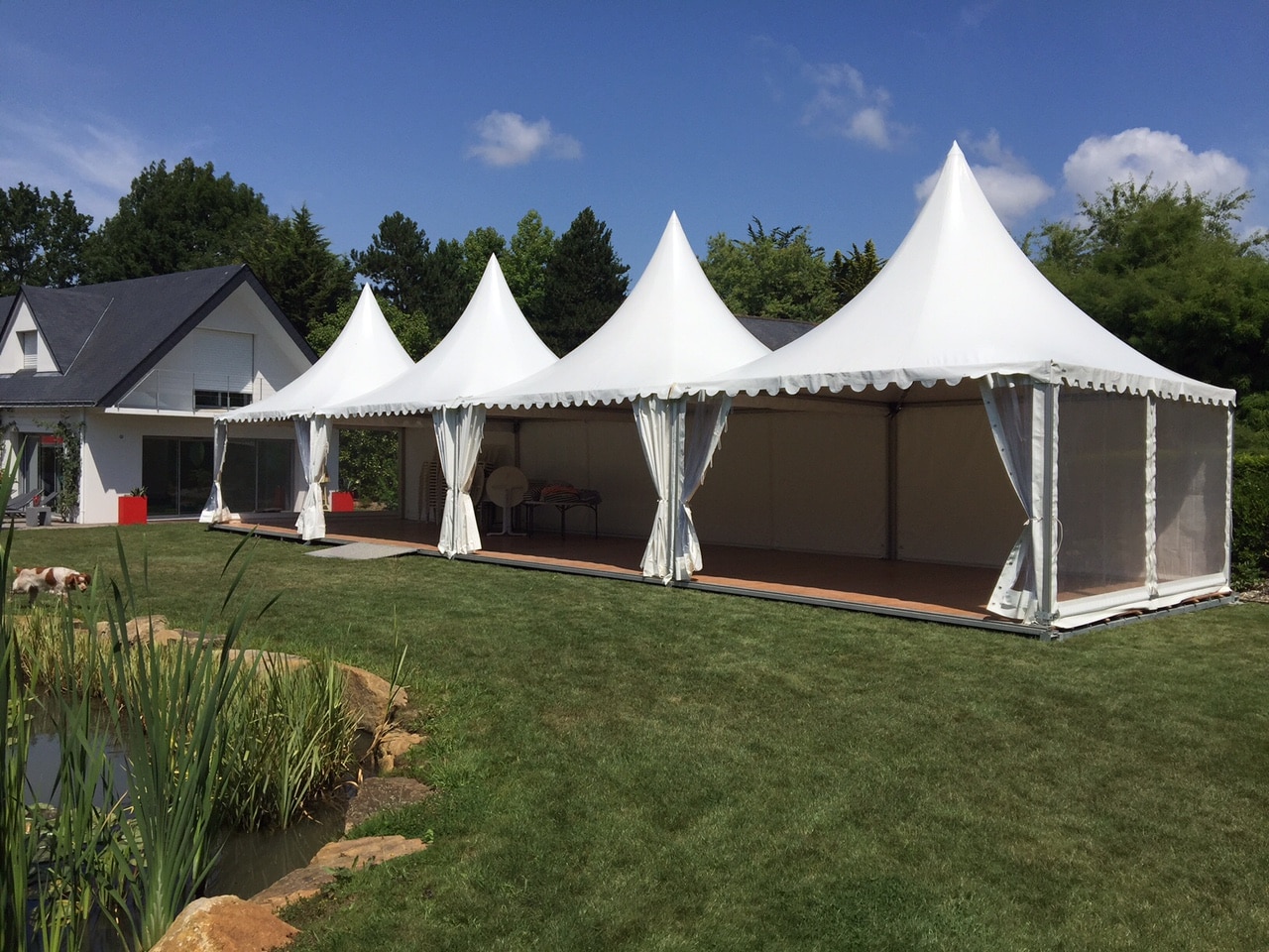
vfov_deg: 48.2
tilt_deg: -1.2
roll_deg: -1.7
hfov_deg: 61.7
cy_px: 476
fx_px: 1063
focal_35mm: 29
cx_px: 634
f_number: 2.2
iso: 32
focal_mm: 4.15
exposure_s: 1/4405
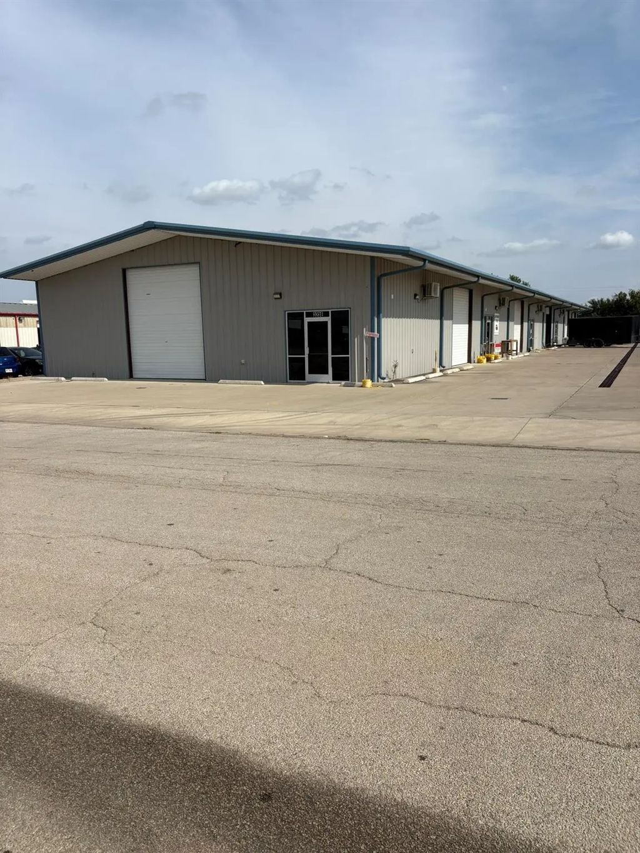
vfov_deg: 67.3
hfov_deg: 53.1
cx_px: 320
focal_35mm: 26
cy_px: 426
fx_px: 641
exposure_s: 1/7813
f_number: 1.6
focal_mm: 5.96
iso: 50
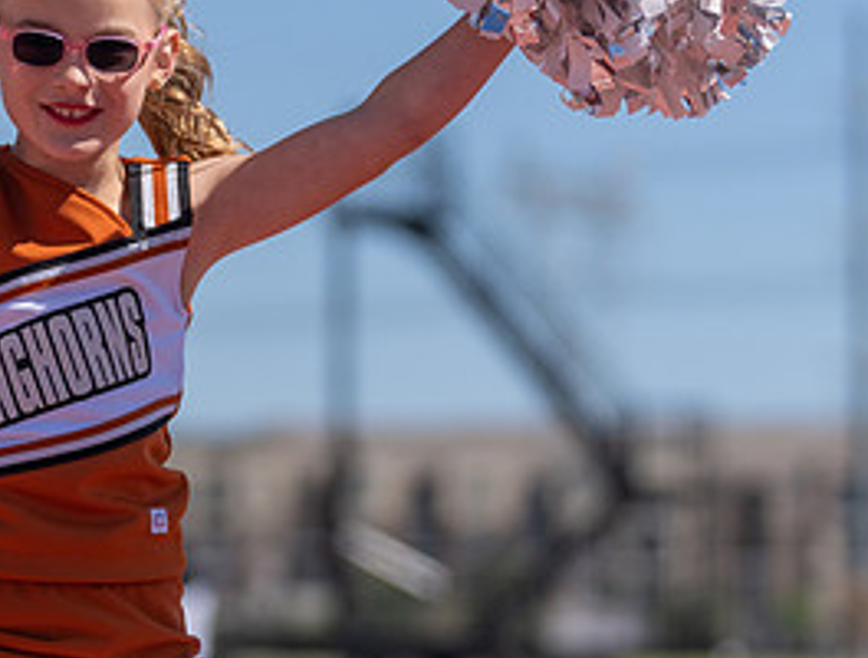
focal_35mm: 266
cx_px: 115
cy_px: 170
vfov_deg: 5.6
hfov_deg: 7.4
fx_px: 6694
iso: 100
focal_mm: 108
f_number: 2.8
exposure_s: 1/3200
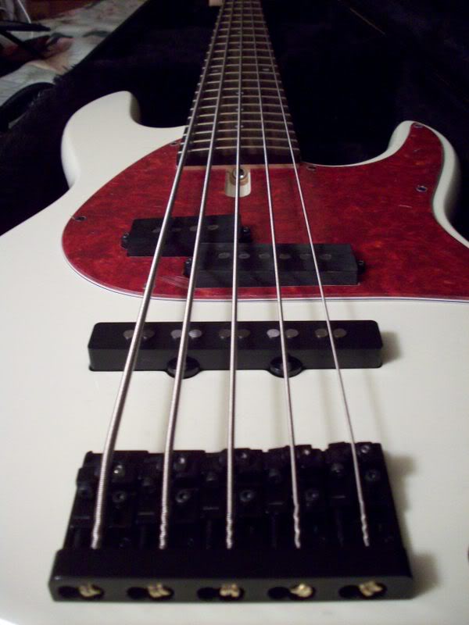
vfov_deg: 50.1
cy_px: 312
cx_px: 234
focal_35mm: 37
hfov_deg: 38.7
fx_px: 668
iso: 191
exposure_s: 1/8
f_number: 2.8
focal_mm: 6.2
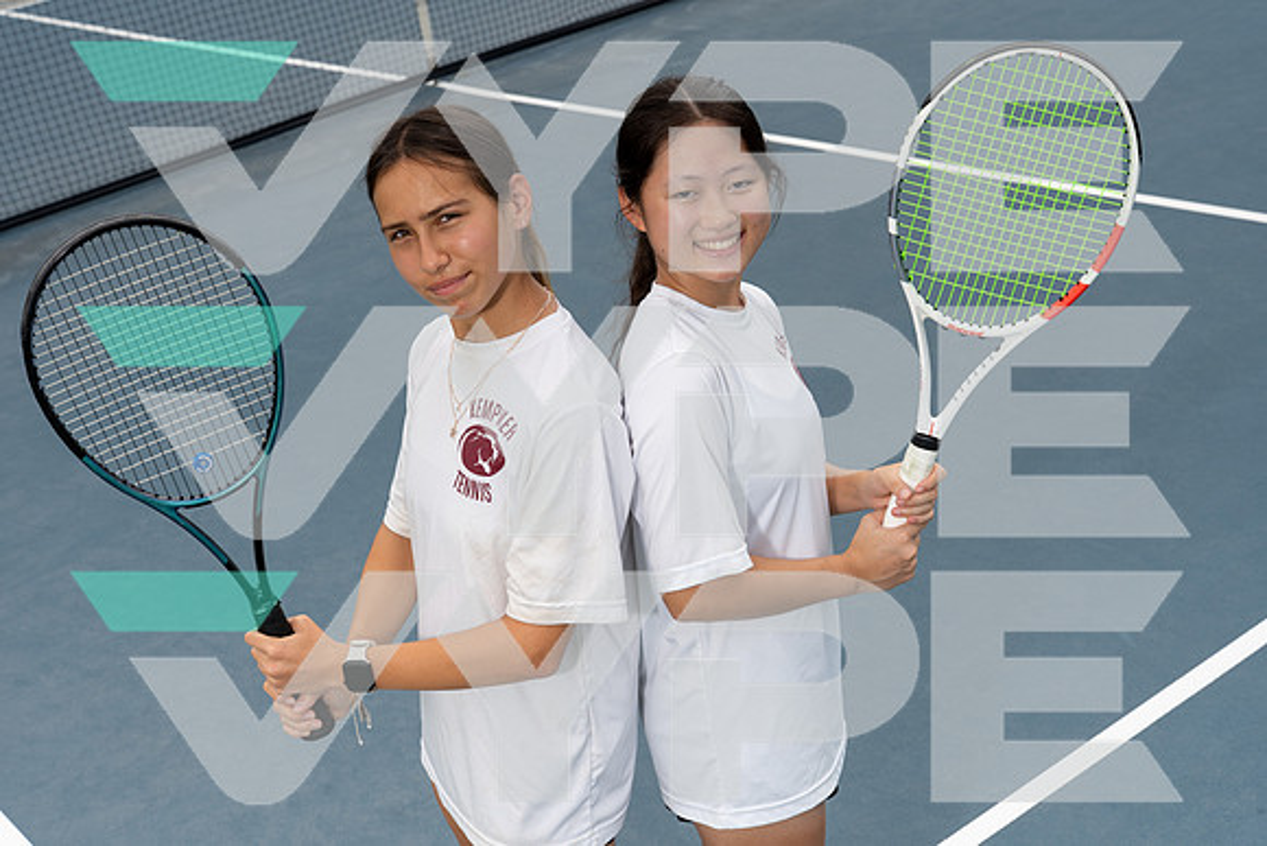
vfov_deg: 26.0
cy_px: 423
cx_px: 634
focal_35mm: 52
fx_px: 1830
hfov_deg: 38.2
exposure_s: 1/250
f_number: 8
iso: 100
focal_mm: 52
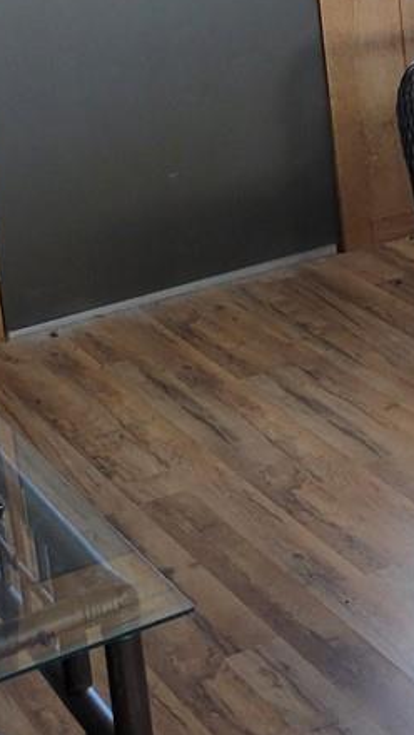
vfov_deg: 20.2
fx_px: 2007
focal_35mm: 103
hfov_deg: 10.7
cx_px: 833
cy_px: 17
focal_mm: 5.4
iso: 125
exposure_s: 1/120
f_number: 1.8
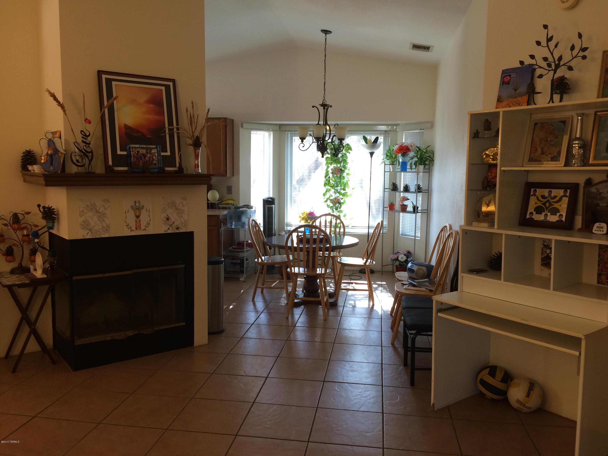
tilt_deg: -7.1
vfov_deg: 48.2
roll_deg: -1.8
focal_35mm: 29
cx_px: 304
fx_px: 509
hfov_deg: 61.7
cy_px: 228
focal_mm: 4.15
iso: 64
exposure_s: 1/30
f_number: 2.2
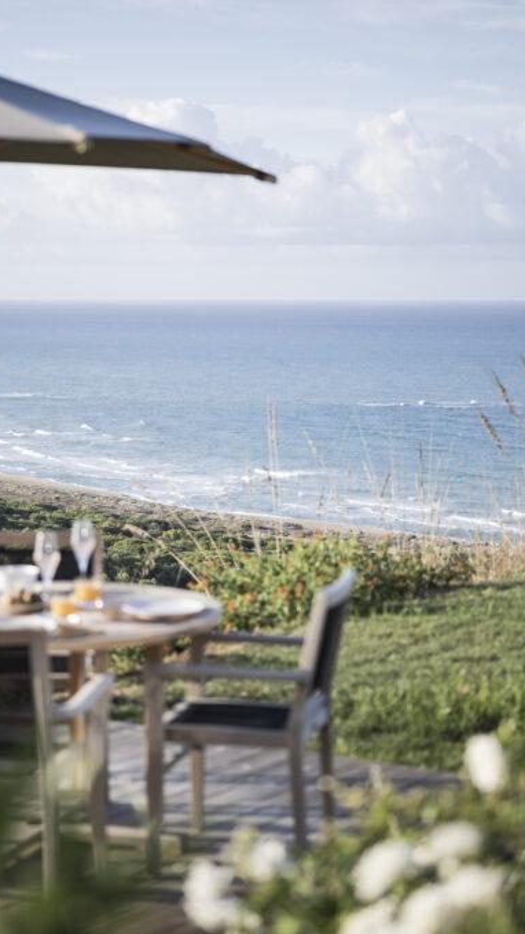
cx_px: 250
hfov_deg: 15.3
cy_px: 468
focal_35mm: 79
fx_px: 1955
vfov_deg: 26.8
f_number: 1.8
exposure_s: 1/2000
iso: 100
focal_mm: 50
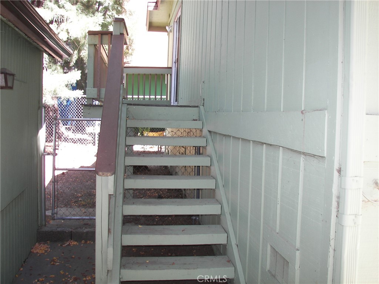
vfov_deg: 39.7
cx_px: 190
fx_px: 394
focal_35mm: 36
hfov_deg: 51.4
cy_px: 142
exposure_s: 1/40
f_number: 2.8
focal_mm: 6
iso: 50
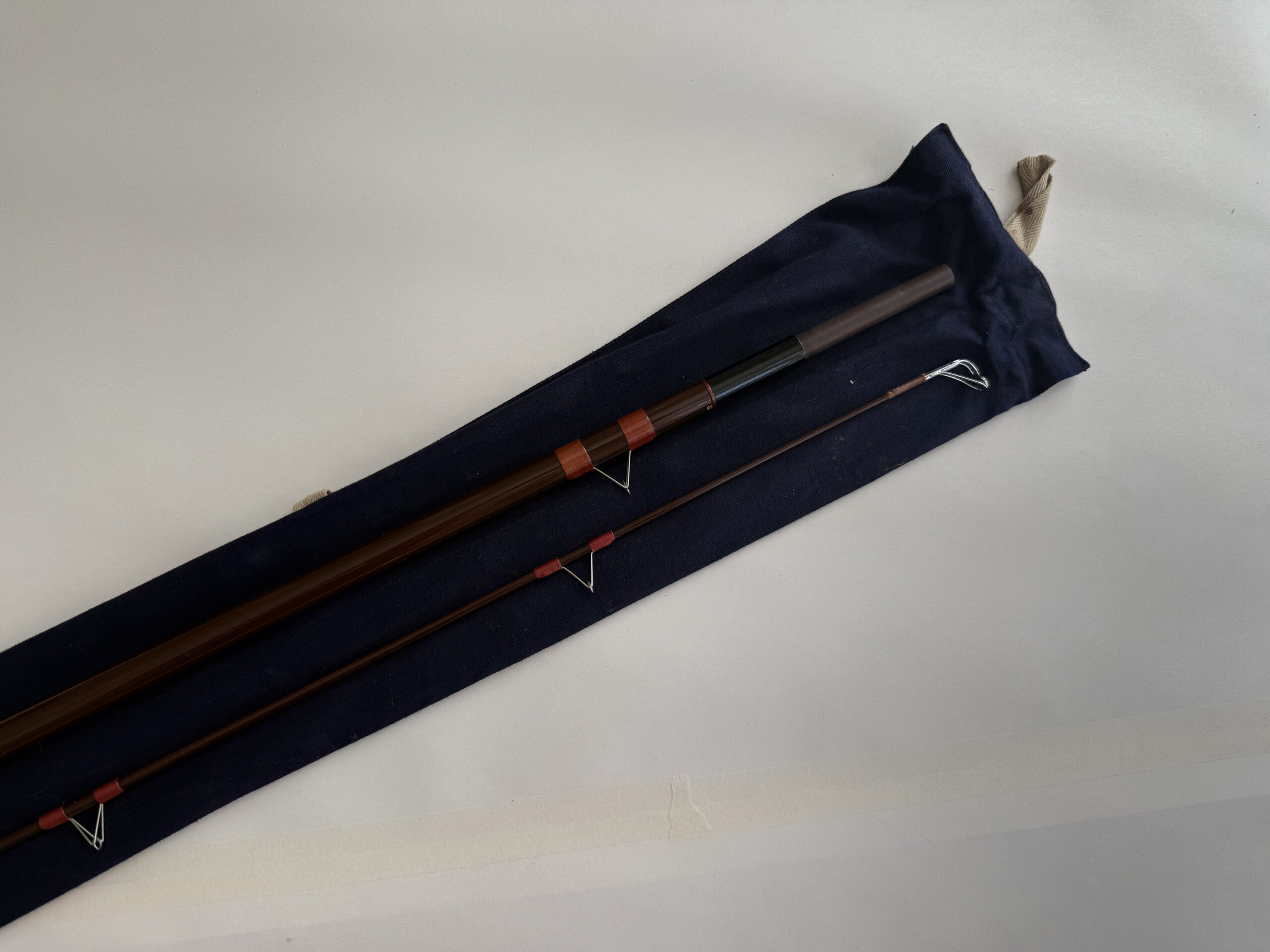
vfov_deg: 56.8
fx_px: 881
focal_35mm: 24
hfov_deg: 71.6
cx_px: 635
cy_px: 476
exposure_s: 1/504
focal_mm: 6.76
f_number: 1.78
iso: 80
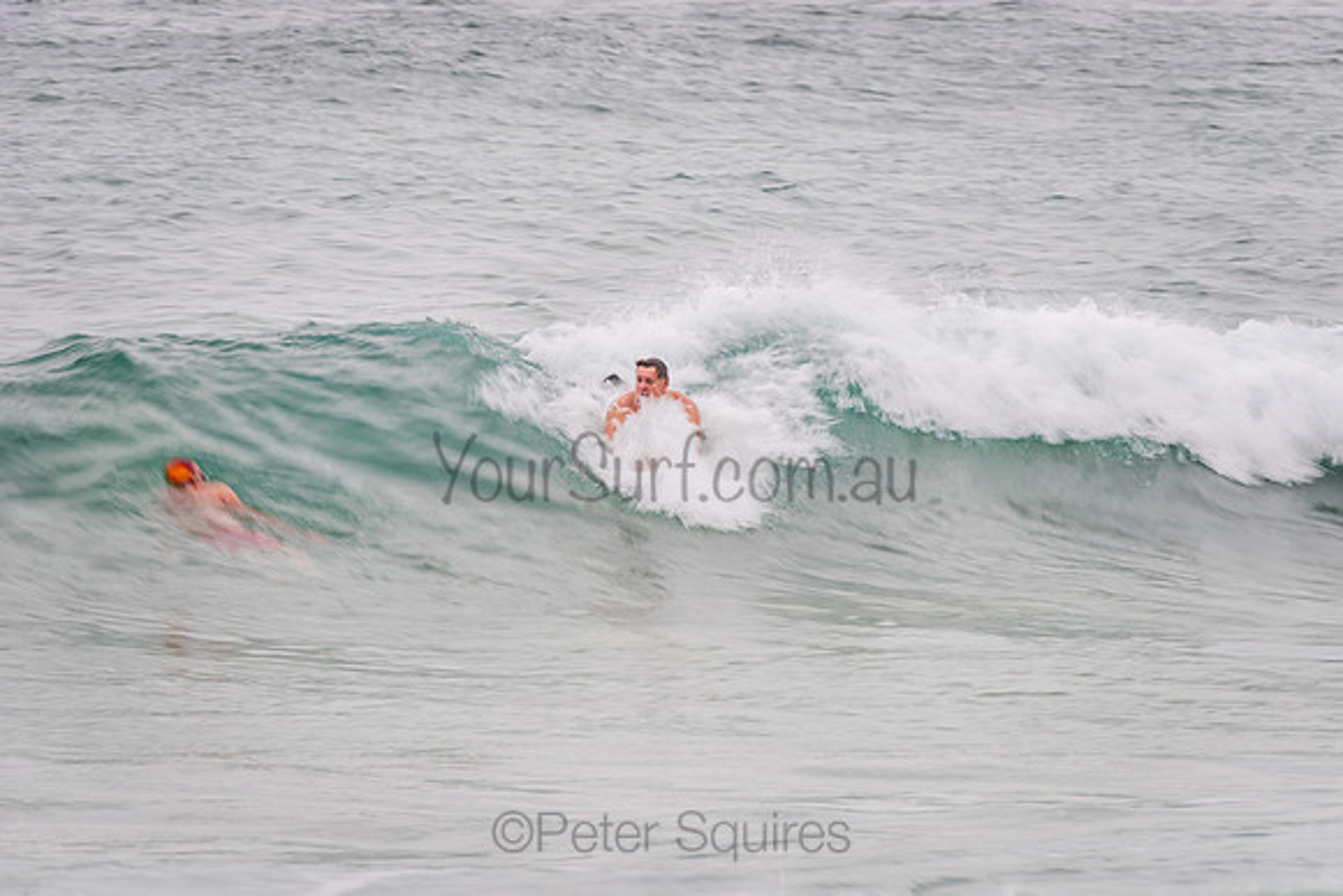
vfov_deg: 2.8
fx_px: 18656
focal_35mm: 500
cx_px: 672
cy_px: 448
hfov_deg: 4.1
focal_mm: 500
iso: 64
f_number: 14
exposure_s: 1/20
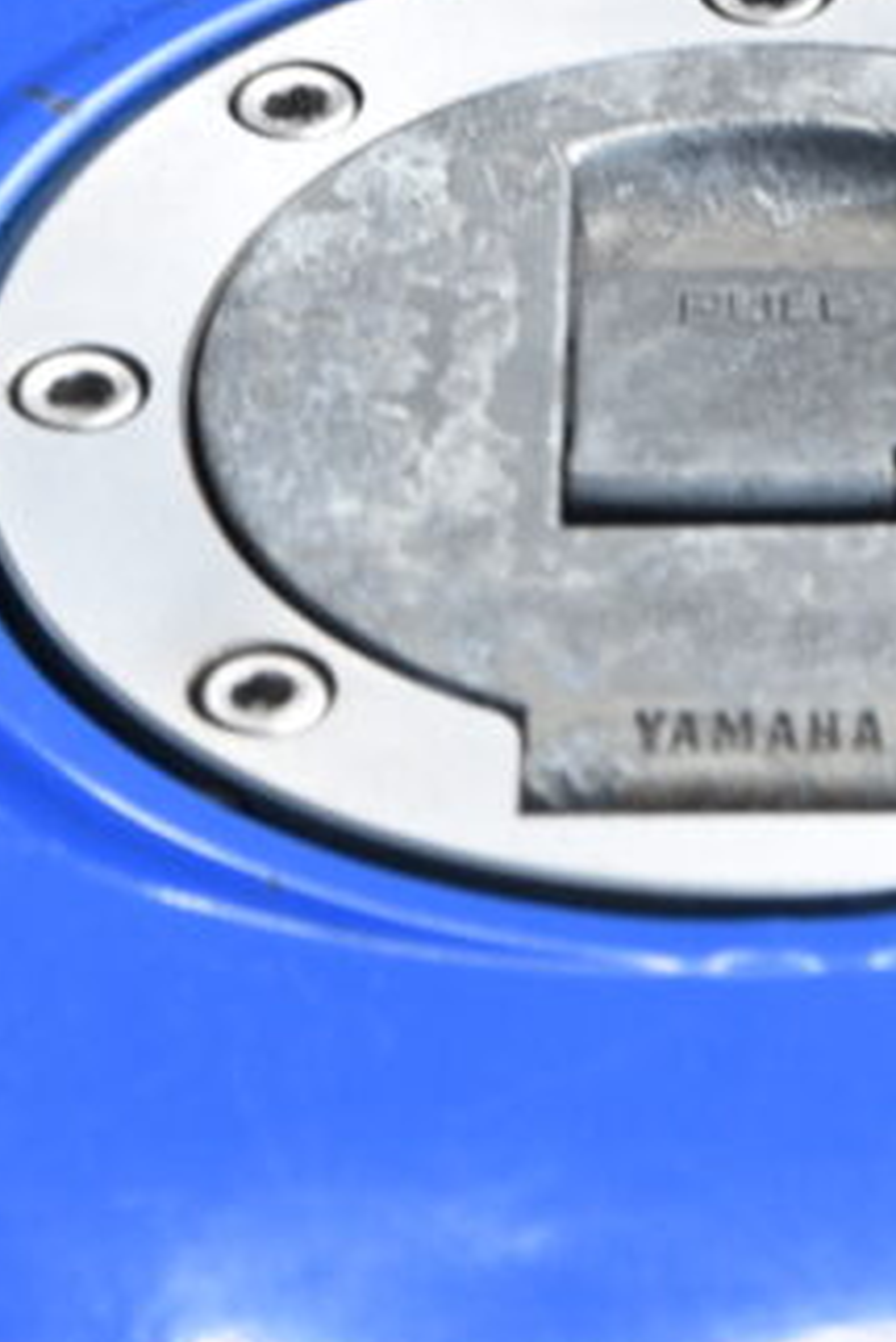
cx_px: 761
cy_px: -229
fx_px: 14245
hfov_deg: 3.6
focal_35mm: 382
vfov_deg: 5.4
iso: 100
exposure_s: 1/80
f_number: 4.5
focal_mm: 48
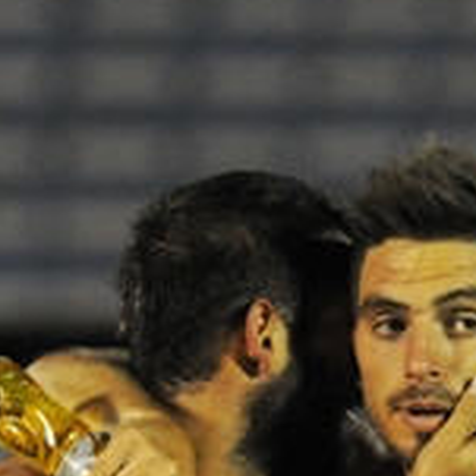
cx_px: 246
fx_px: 31472
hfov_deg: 0.9
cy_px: 742
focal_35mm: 2023
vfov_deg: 0.9
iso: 1600
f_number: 4.5
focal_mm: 300
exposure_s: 1/250
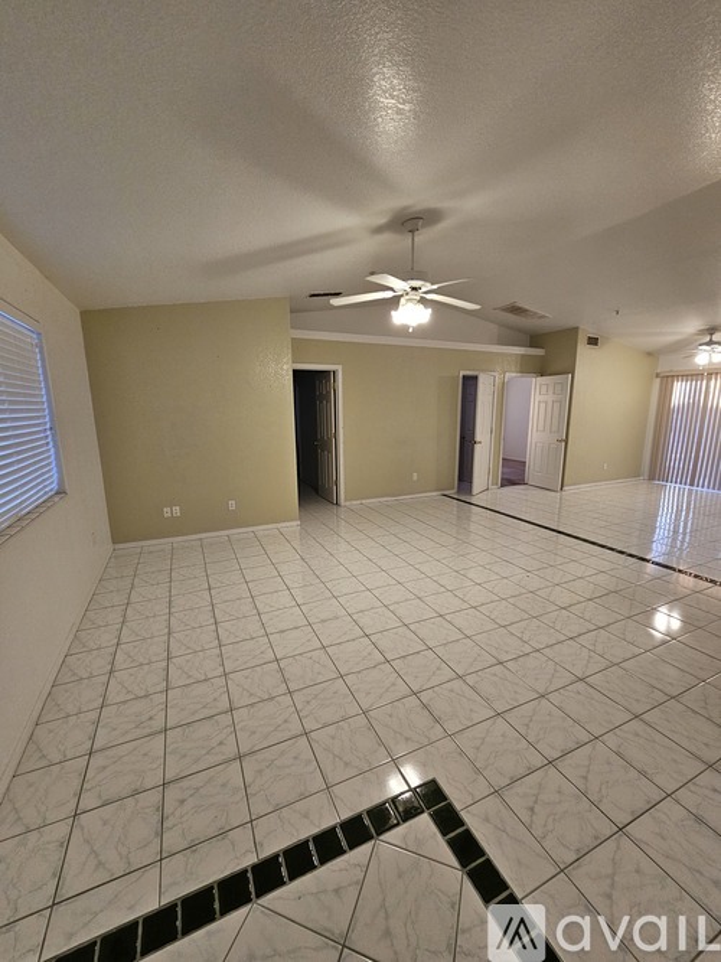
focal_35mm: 13
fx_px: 361
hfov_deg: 89.9
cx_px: 360
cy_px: 481
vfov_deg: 106.2
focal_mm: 2.2
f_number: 2.2
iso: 250
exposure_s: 1/77
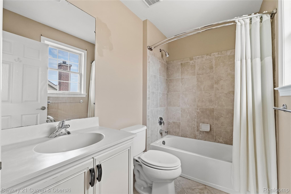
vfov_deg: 77.3
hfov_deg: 100.4
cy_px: 97
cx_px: 146
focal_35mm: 15
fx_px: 121
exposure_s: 1/2
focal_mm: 10
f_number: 8
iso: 1250
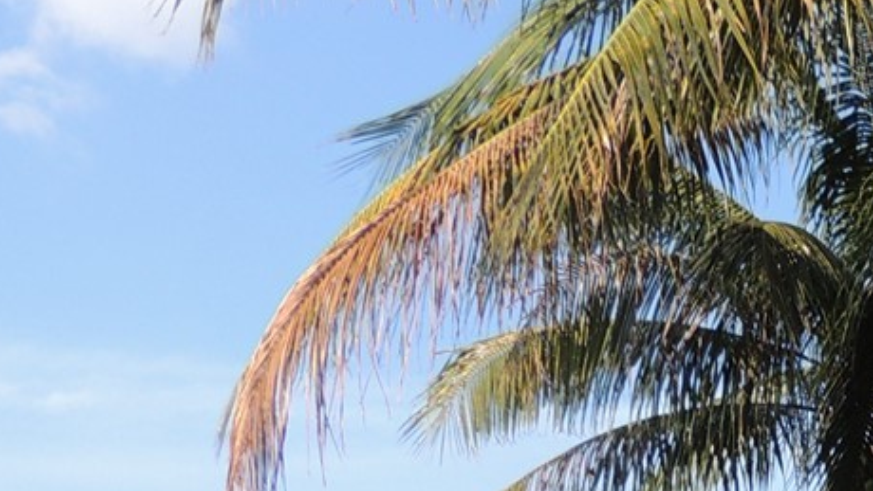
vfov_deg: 12.1
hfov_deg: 21.4
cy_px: 918
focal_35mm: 91
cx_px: 1110
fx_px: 2107
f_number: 3
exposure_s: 1/500
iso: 100
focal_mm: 4.3
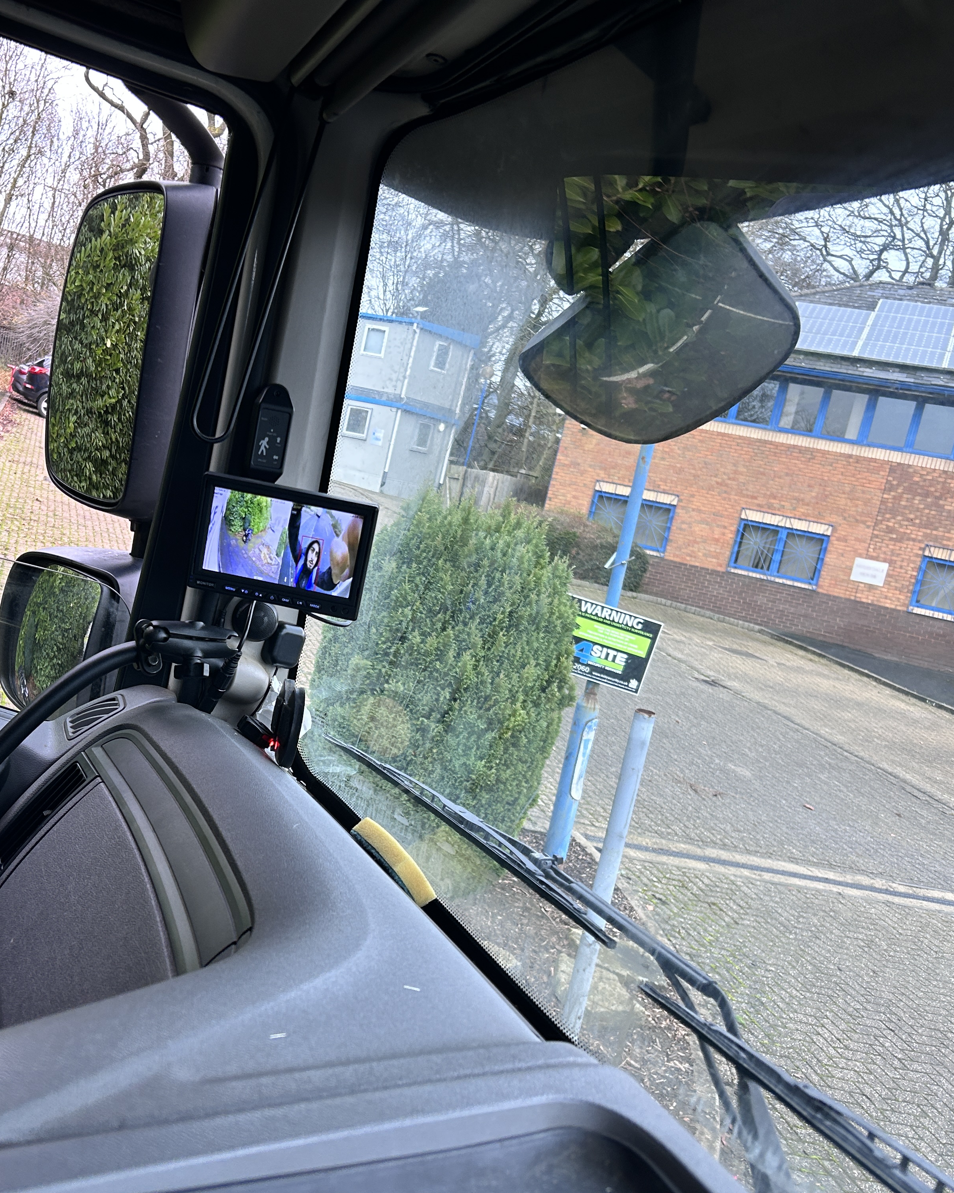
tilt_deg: -7.9
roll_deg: -11.9
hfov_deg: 42.4
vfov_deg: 52.8
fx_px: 1200
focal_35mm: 34
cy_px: 598
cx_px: 277
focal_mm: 5.7
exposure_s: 1/121
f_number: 1.5
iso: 80
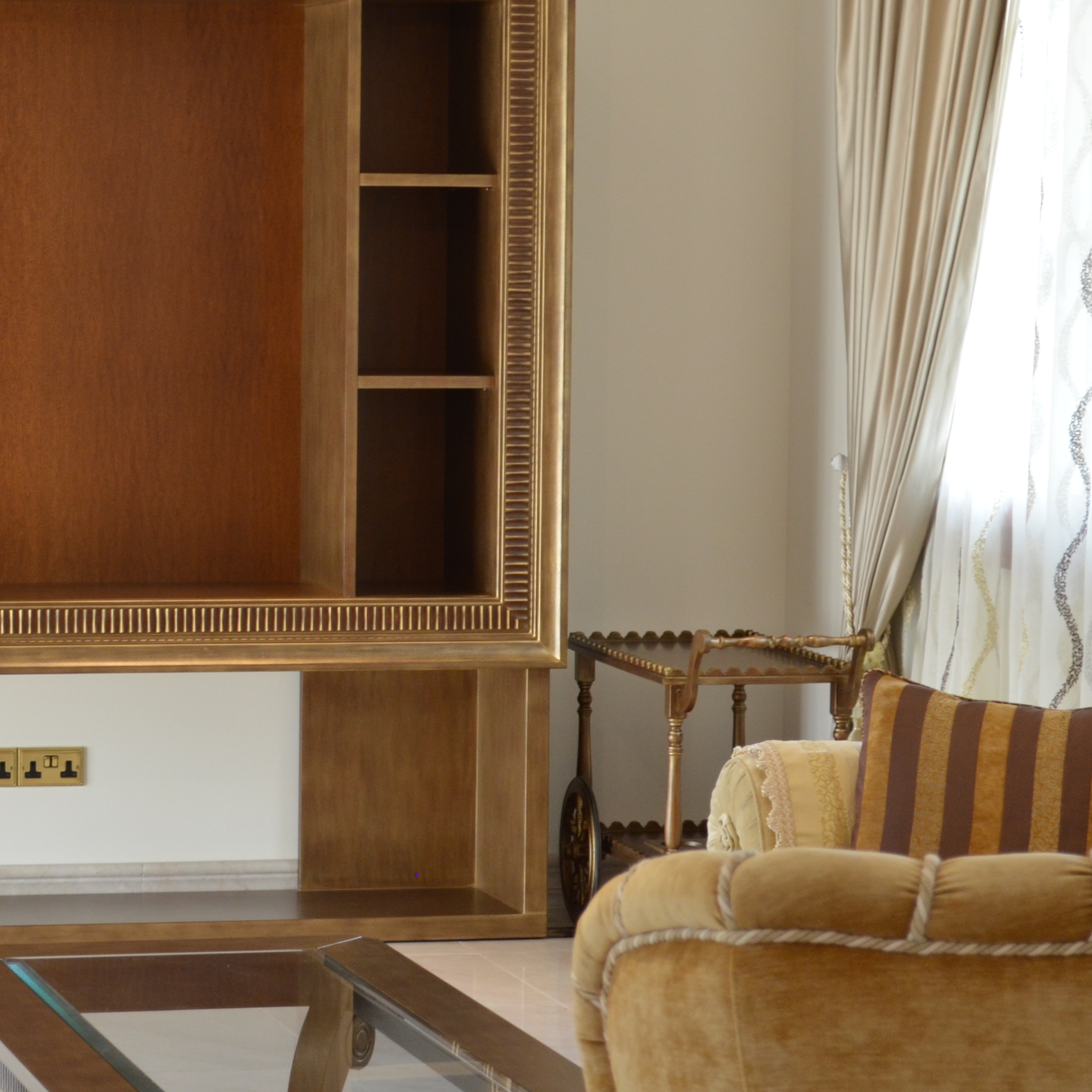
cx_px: -9
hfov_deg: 13.6
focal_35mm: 126
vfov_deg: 13.8
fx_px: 4497
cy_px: 493
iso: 500
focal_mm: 44
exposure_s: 1/13
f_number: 7.1
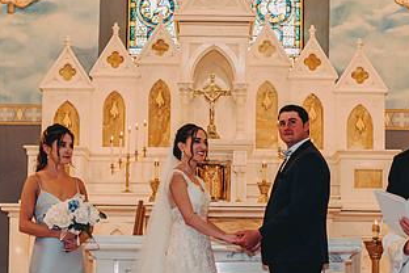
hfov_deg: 21.9
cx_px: 207
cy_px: 237
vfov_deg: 14.6
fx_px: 1057
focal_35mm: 93
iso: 800
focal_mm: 50
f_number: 2.8
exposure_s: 1/125
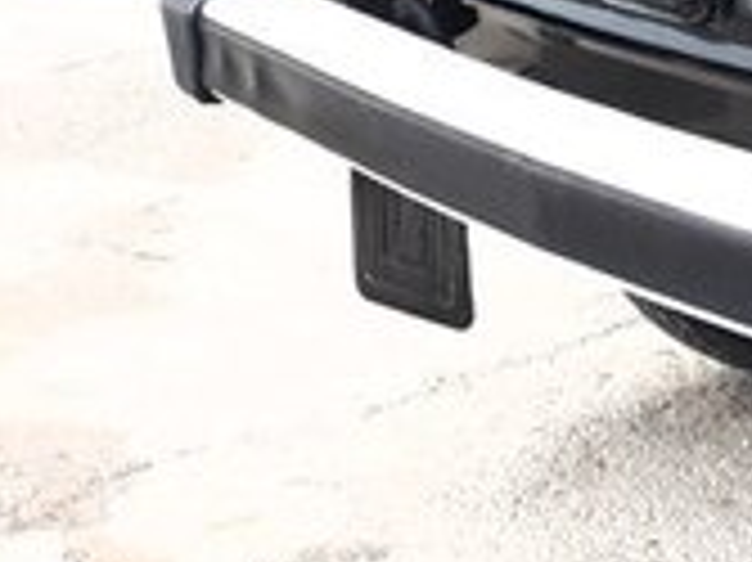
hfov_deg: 15.5
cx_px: 1400
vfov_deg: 13.2
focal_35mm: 107
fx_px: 2323
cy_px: -241
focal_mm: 3.71
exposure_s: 1/100
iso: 40
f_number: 1.7
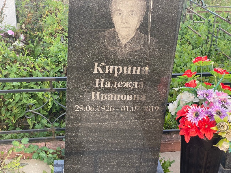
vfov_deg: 28.0
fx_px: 347
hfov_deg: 36.8
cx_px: 116
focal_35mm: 52
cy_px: 86
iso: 40
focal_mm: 6
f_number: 2
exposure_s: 1/122
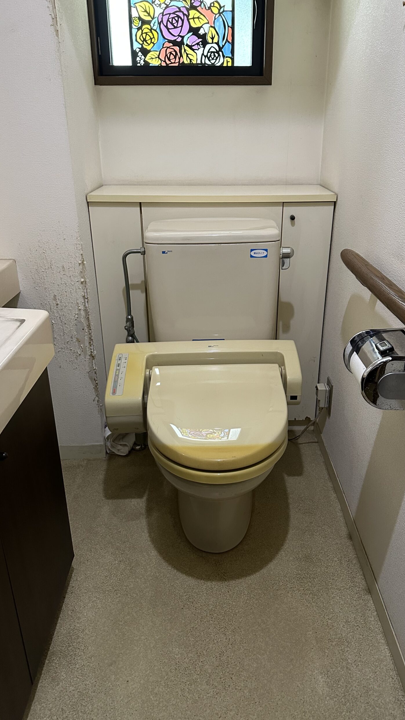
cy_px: 362
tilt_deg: -23.1
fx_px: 515
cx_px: 213
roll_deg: -1.5
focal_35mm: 27
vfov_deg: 69.9
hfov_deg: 42.9
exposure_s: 1/50
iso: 500
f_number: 1.78
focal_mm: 6.86
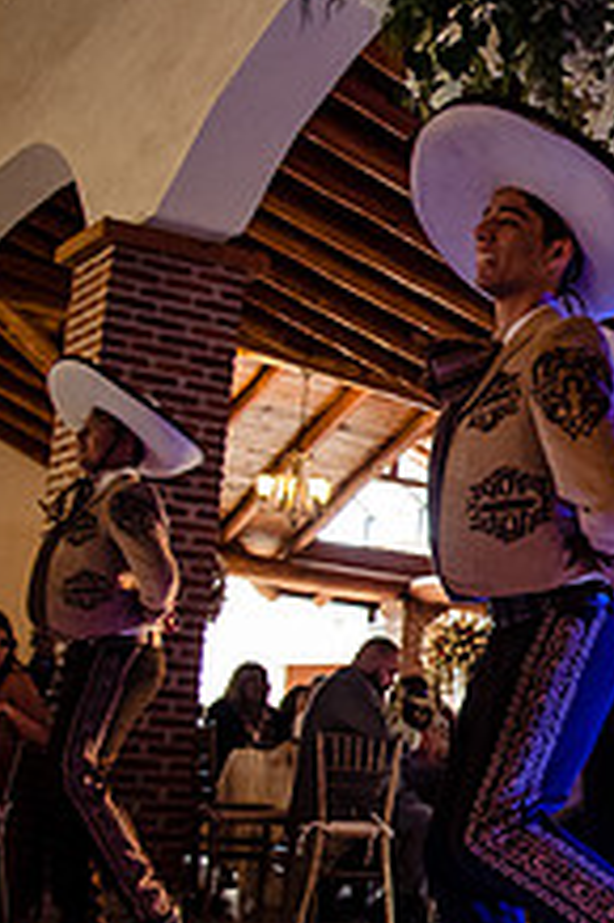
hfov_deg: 18.0
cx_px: 1012
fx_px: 1640
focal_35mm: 64
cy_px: 625
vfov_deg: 31.2
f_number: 4
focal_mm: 24
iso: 3200
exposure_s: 1/250
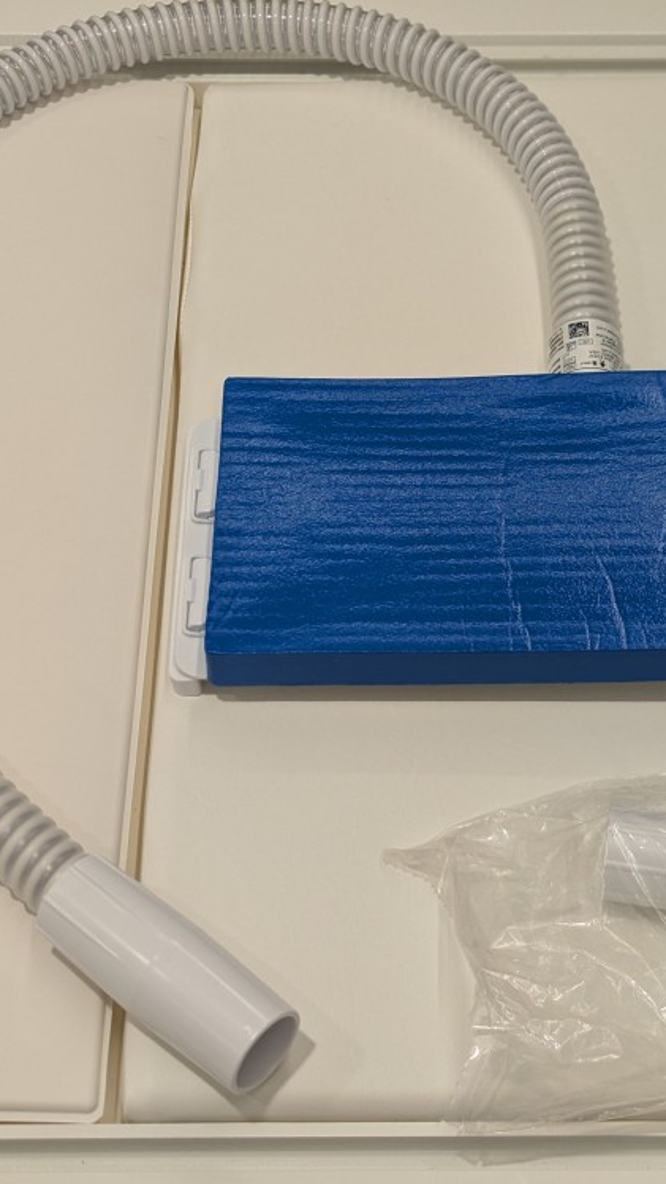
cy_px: 591
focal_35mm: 70
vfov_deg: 30.1
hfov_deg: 17.2
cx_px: 465
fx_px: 2197
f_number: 1.85
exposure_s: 1/38.7
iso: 49
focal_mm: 6.81
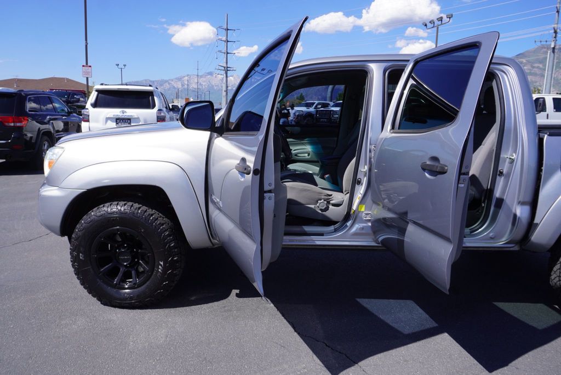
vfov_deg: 48.0
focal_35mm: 27
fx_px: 421
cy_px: 188
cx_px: 280
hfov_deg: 67.4
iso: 100
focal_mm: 18
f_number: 8
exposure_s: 1/250
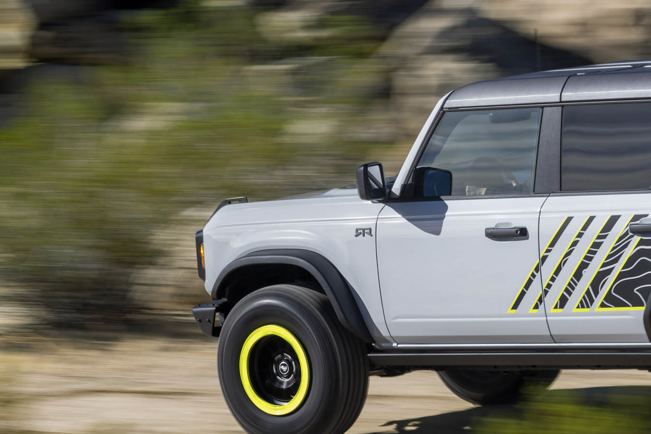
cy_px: 189
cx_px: 653
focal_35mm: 297
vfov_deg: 4.6
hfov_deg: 6.9
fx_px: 5370
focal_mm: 125
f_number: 10
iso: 32
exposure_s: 1/20
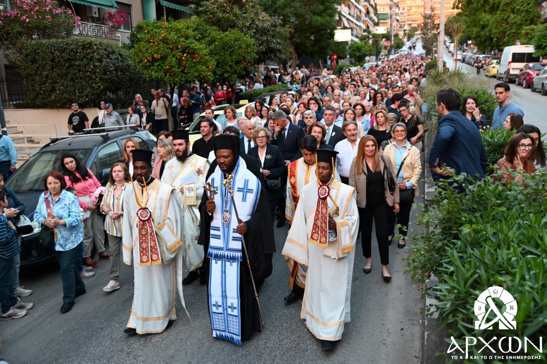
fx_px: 486
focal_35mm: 32
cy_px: 182
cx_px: 274
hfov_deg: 58.7
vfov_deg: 41.1
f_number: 2.8
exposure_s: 1/250
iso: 1600
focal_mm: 32
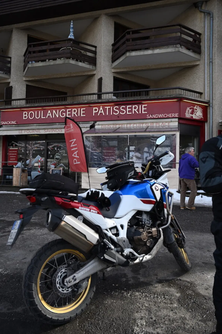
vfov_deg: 67.4
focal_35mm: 27
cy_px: 167
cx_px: 111
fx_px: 250
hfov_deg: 47.9
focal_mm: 27
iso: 140
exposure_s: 1/500
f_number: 4.5
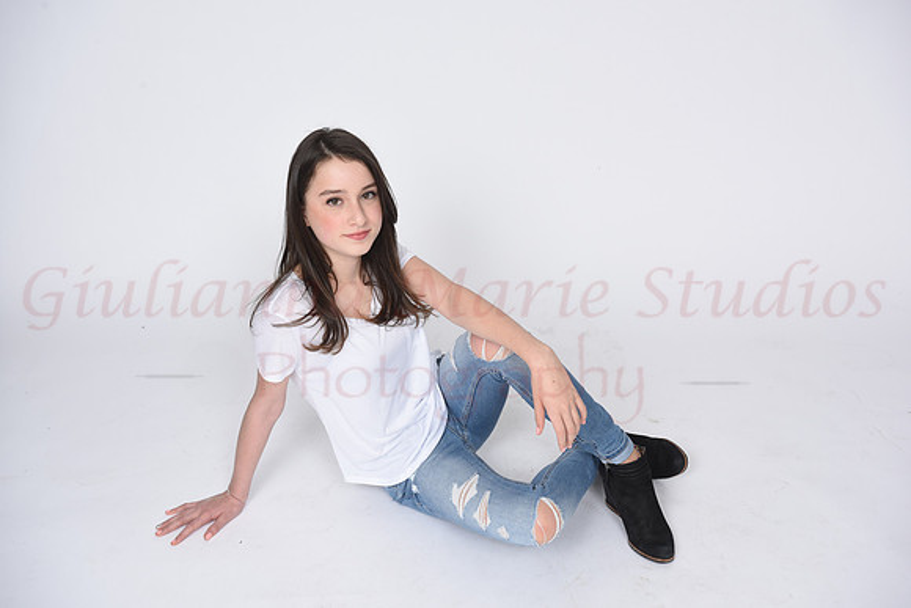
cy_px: 304
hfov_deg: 43.6
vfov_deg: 29.9
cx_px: 456
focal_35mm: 45
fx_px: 1139
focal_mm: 45
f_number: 8
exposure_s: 1/125
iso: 160
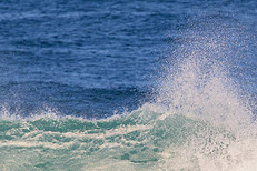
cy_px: 200
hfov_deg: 1.4
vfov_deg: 0.9
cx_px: 268
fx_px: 10408
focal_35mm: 1458
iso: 900
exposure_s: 1/2000
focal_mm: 580
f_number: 11
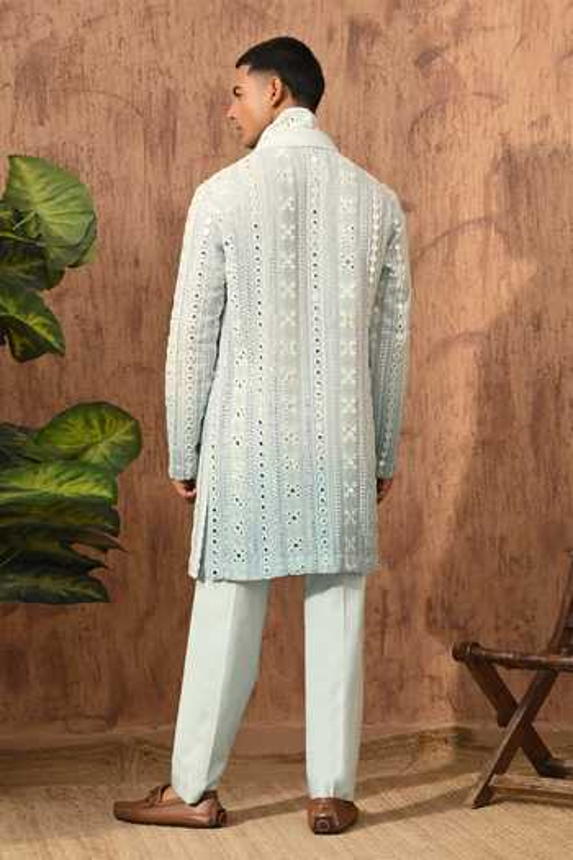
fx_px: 1671
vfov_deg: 28.8
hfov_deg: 19.5
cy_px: 430
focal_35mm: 70
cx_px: 286
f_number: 8
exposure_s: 1/25
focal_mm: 70
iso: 250
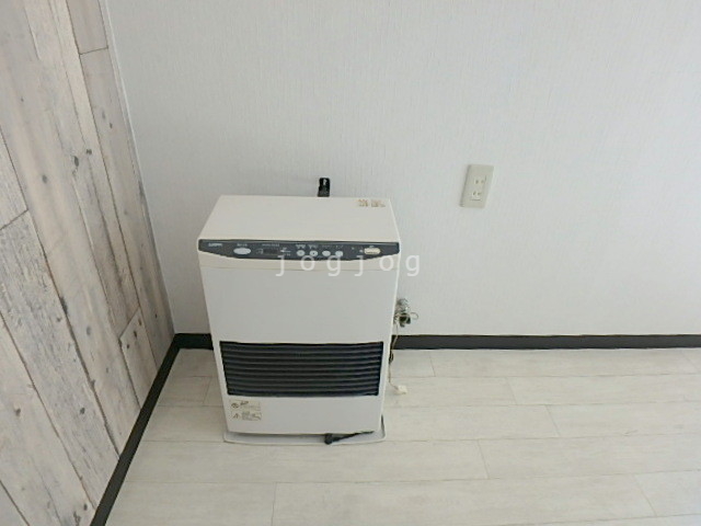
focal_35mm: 21
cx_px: 350
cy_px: 263
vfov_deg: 63.4
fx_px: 425
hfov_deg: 79.0
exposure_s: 1/80
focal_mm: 3.7
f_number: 3.5
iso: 125
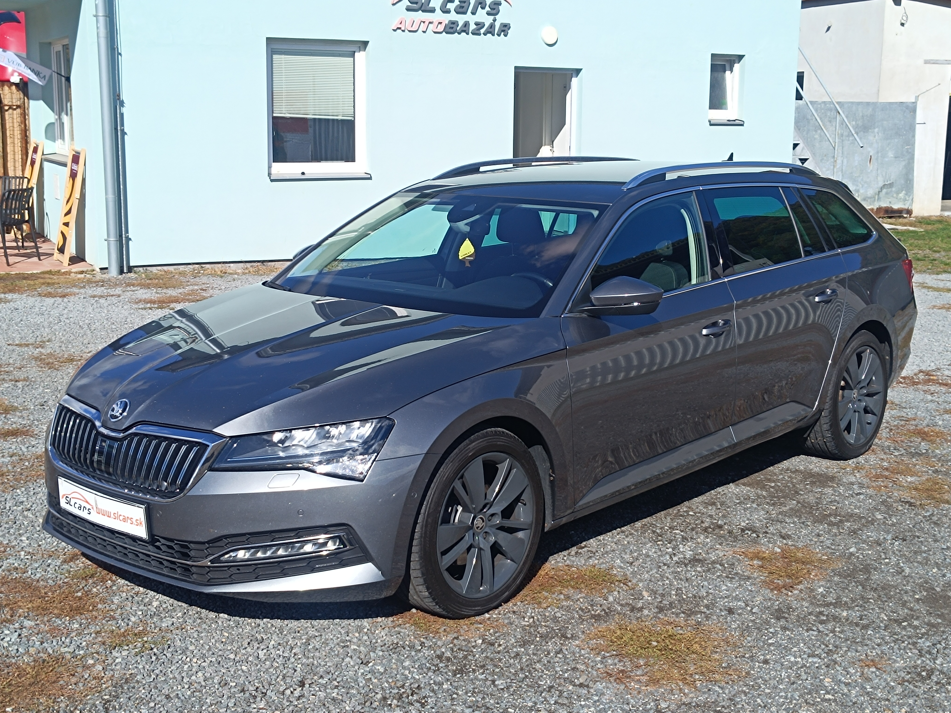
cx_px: 476
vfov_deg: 56.8
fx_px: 659
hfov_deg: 71.6
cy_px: 356
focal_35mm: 24
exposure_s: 1/1783
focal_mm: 5.59
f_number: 1.88
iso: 54
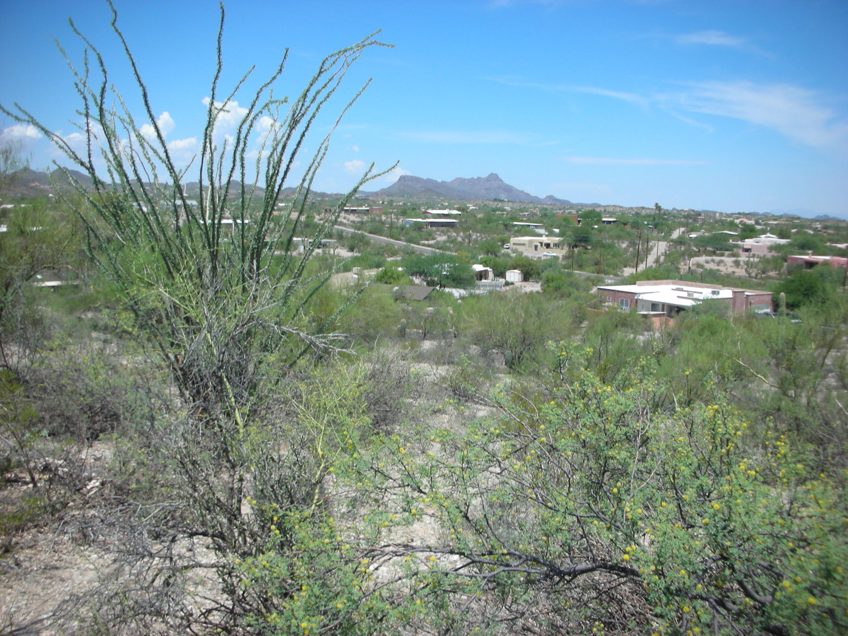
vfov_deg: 40.7
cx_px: 424
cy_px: 318
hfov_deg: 52.6
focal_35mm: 35
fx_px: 857
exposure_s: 1/97.5
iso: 50
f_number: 8.5
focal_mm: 5.8
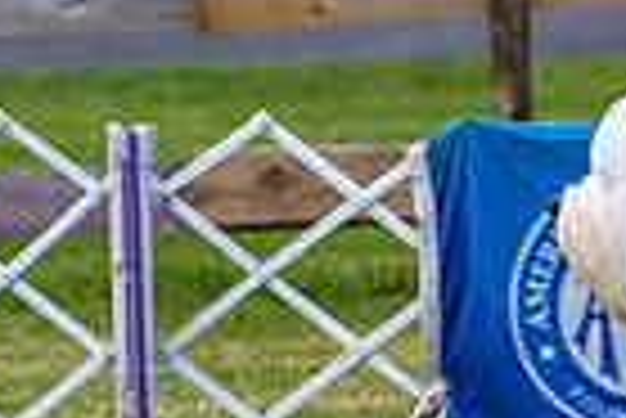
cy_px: -70
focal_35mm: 659
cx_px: 887
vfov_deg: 2.1
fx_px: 11471
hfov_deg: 3.1
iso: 160
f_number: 4
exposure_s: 1/500
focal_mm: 158
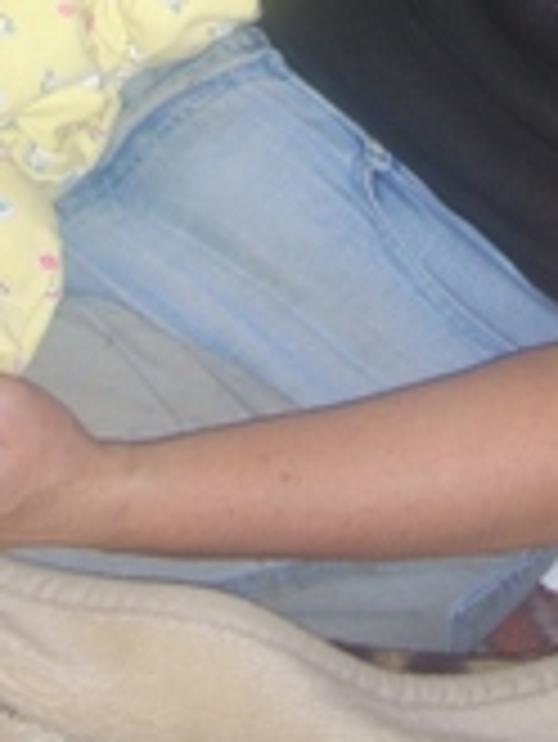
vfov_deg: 15.9
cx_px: 374
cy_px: -328
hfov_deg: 12.9
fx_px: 2469
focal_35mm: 115
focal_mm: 6.2
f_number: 2.8
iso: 64
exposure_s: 1/30
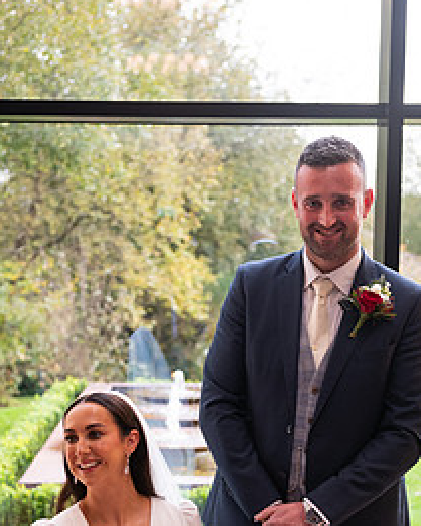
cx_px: 183
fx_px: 1308
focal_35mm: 84
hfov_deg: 18.3
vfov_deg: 22.5
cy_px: 393
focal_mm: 52
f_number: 3.5
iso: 640
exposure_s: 1/160
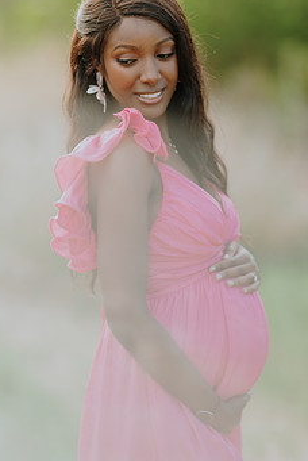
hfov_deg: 7.7
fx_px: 2280
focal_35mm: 178
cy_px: 214
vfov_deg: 11.5
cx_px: 143
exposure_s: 1/320
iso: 50
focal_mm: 135
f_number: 1.8
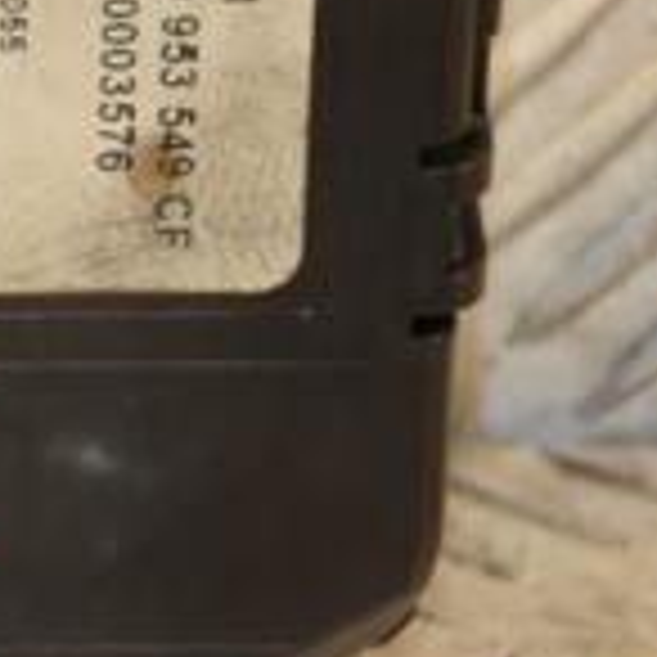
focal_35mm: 473
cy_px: 180
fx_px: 10157
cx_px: -513
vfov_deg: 3.7
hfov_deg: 3.7
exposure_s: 1/125
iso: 800
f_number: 5.6
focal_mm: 90
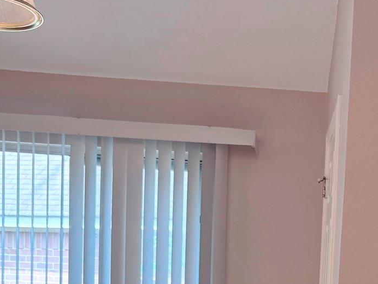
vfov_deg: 17.4
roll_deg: -3.4
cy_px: 414
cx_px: 321
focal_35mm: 77
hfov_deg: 24.8
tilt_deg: -7.4
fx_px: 841
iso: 50
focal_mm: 5.96
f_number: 1.6
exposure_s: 1/149
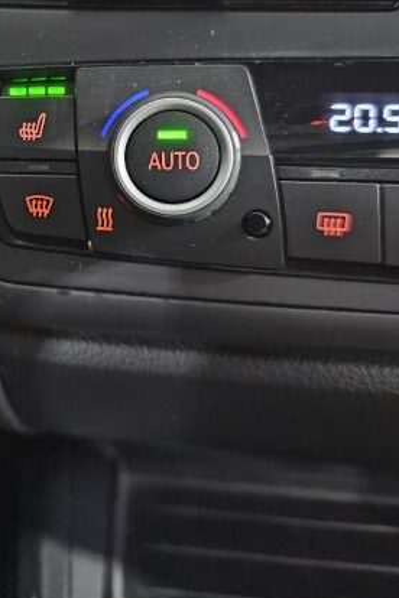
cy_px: 157
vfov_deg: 50.0
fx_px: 615
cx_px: 80
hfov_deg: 34.8
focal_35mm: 37
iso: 1250
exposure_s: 1/17
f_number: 1.7
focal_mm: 6.3
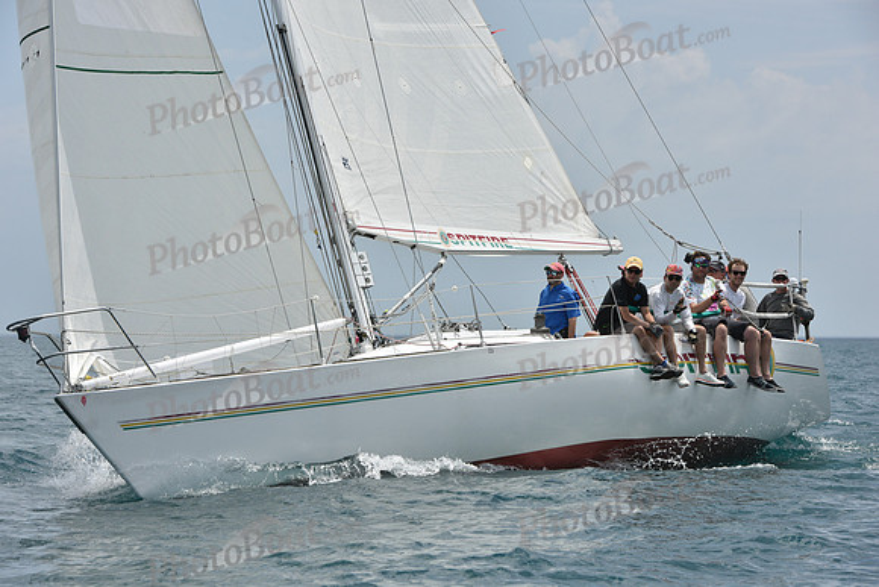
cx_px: 440
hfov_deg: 16.4
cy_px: 294
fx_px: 3053
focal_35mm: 125
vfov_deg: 11.0
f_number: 9
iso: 250
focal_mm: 125
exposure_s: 1/1250
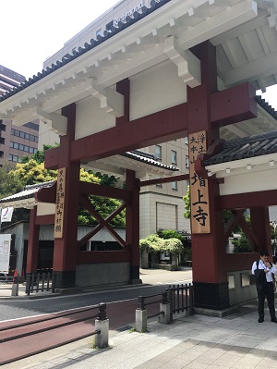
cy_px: 184
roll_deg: -0.7
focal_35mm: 29
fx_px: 309
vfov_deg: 61.6
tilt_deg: +11.4
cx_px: 138
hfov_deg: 48.3
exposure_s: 1/519
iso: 25
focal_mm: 4.15
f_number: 2.2
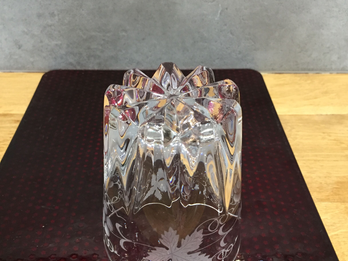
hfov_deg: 47.9
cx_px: 175
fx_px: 392
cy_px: 139
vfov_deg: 36.8
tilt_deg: -35.7
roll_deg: +0.0
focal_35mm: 39
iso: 200
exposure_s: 1/33
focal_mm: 4.15
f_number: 2.2
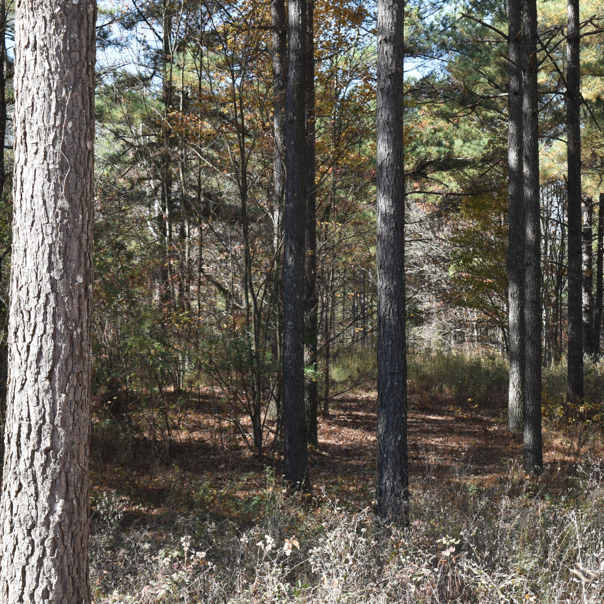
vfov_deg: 16.5
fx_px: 2085
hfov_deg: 16.4
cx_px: 438
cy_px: 302
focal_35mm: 106
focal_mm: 55
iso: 360
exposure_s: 1/250
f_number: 8
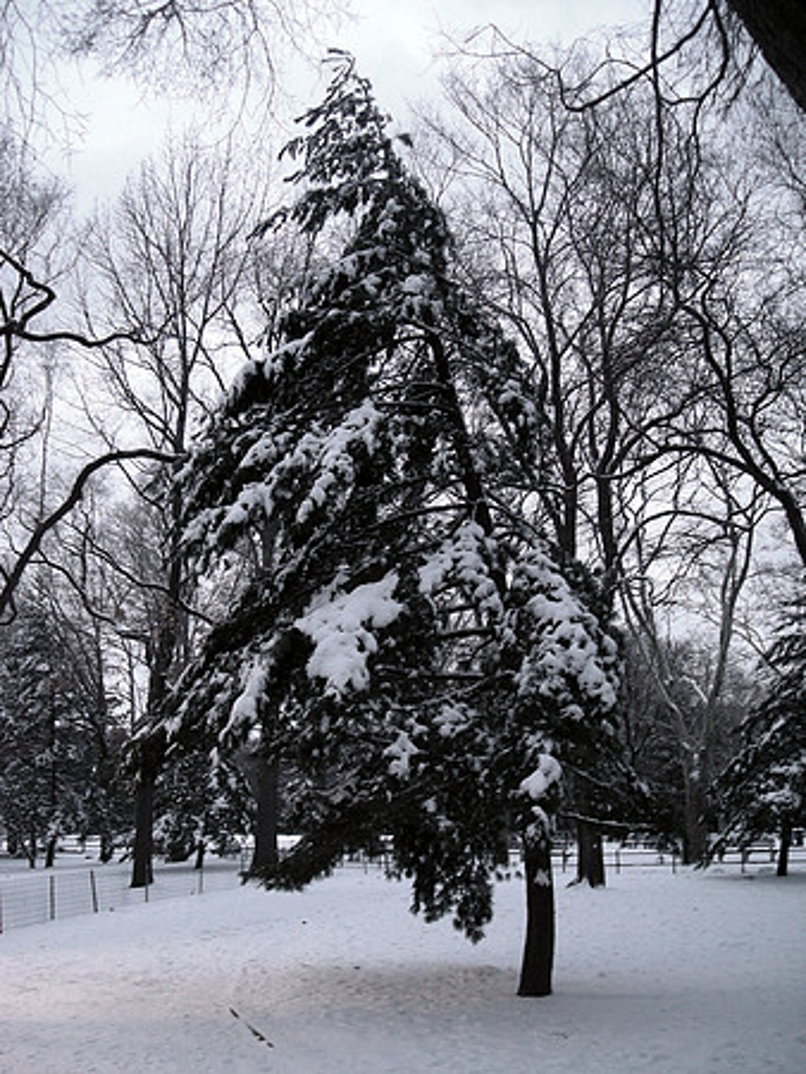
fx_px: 1086
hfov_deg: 40.7
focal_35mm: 35
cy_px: 537
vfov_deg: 52.6
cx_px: 403
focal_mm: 5.7
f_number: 2.8
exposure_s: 1/8
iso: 178
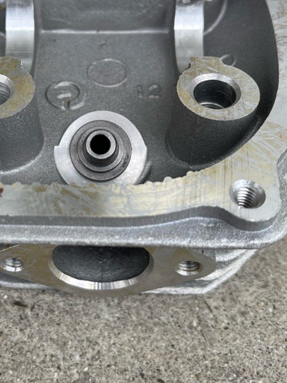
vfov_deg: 36.4
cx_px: 62
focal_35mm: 52
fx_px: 575
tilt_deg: -46.6
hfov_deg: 27.5
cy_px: 126
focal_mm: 5.1
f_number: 1.6
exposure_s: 1/867
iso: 32
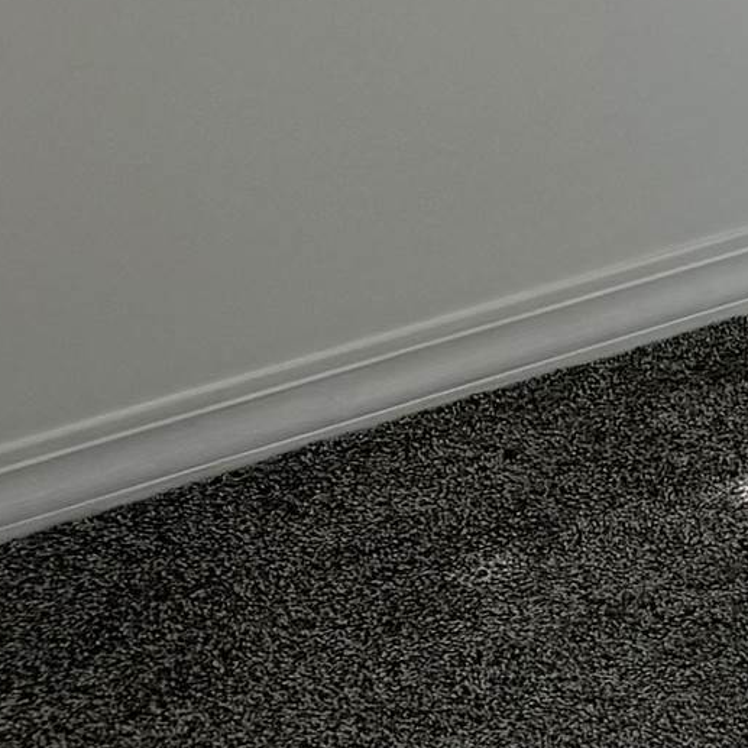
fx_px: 3080
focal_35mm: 126
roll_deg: +1.3
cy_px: -809
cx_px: 1969
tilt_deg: -4.5
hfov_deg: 11.0
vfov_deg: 12.1
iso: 80
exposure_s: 1/251
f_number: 1.78
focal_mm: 6.76
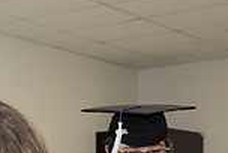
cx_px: -192
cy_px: 221
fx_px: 761
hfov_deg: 14.7
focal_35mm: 120
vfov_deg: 11.1
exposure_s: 1/80
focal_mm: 31.5
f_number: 5.6
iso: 800
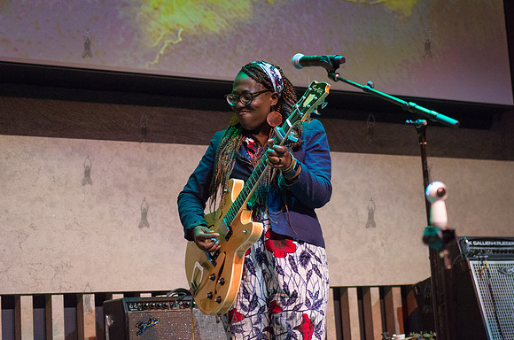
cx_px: 278
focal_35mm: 85
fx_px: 1207
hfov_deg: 24.0
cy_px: 142
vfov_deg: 16.0
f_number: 2.8
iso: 3200
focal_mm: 70
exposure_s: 1/500
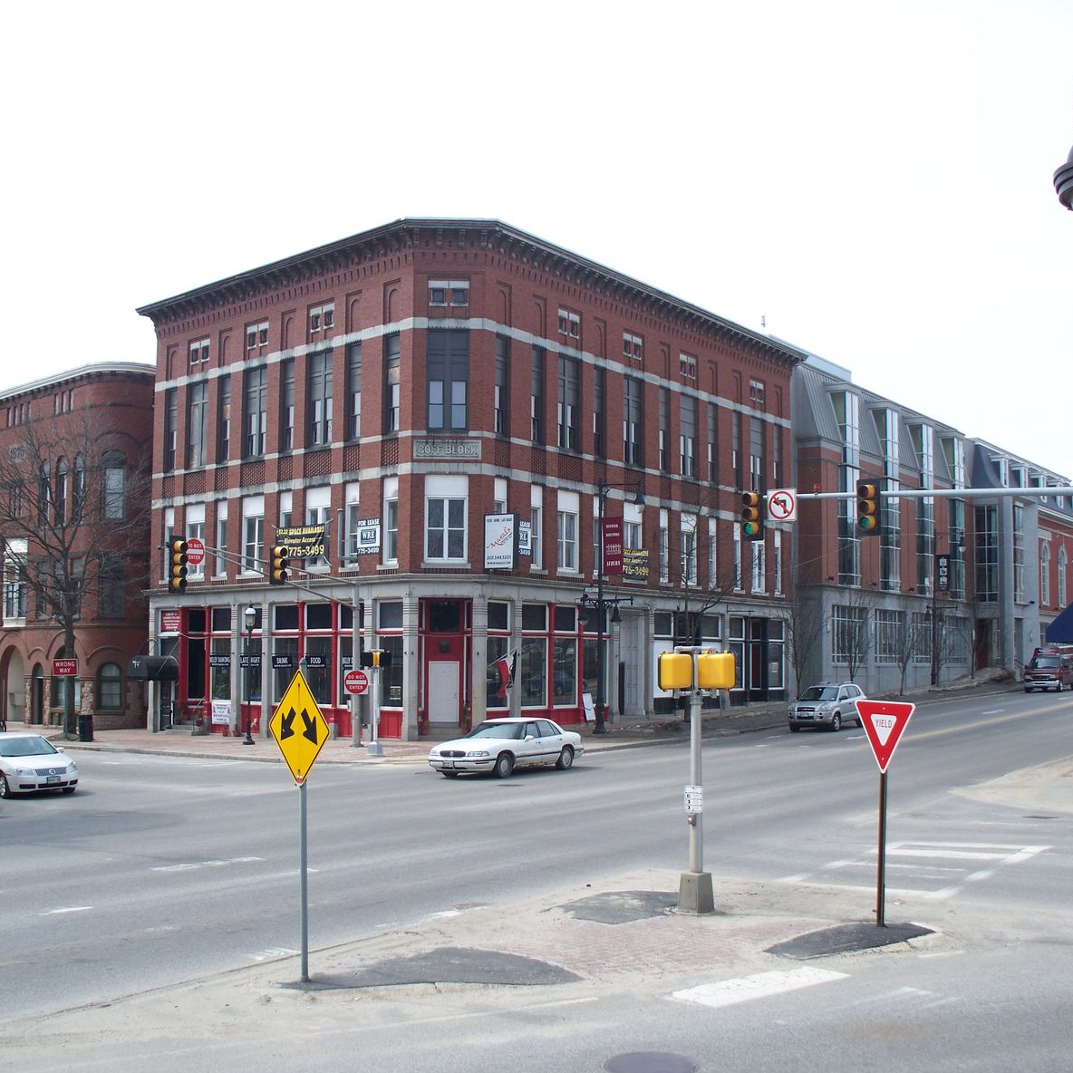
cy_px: 537
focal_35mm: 43
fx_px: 1508
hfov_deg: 39.1
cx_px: 485
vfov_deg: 39.2
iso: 64
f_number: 2.8
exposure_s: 1/640
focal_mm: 7.54
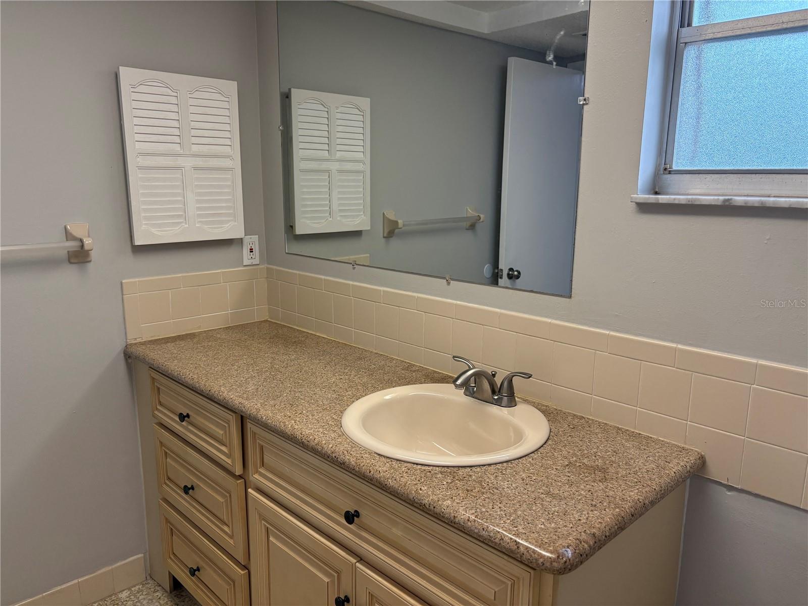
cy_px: 303
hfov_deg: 67.3
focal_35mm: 26
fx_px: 607
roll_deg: -0.2
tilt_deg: -11.8
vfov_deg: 53.1
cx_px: 404
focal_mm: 5.96
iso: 160
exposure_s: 1/120
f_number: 1.6
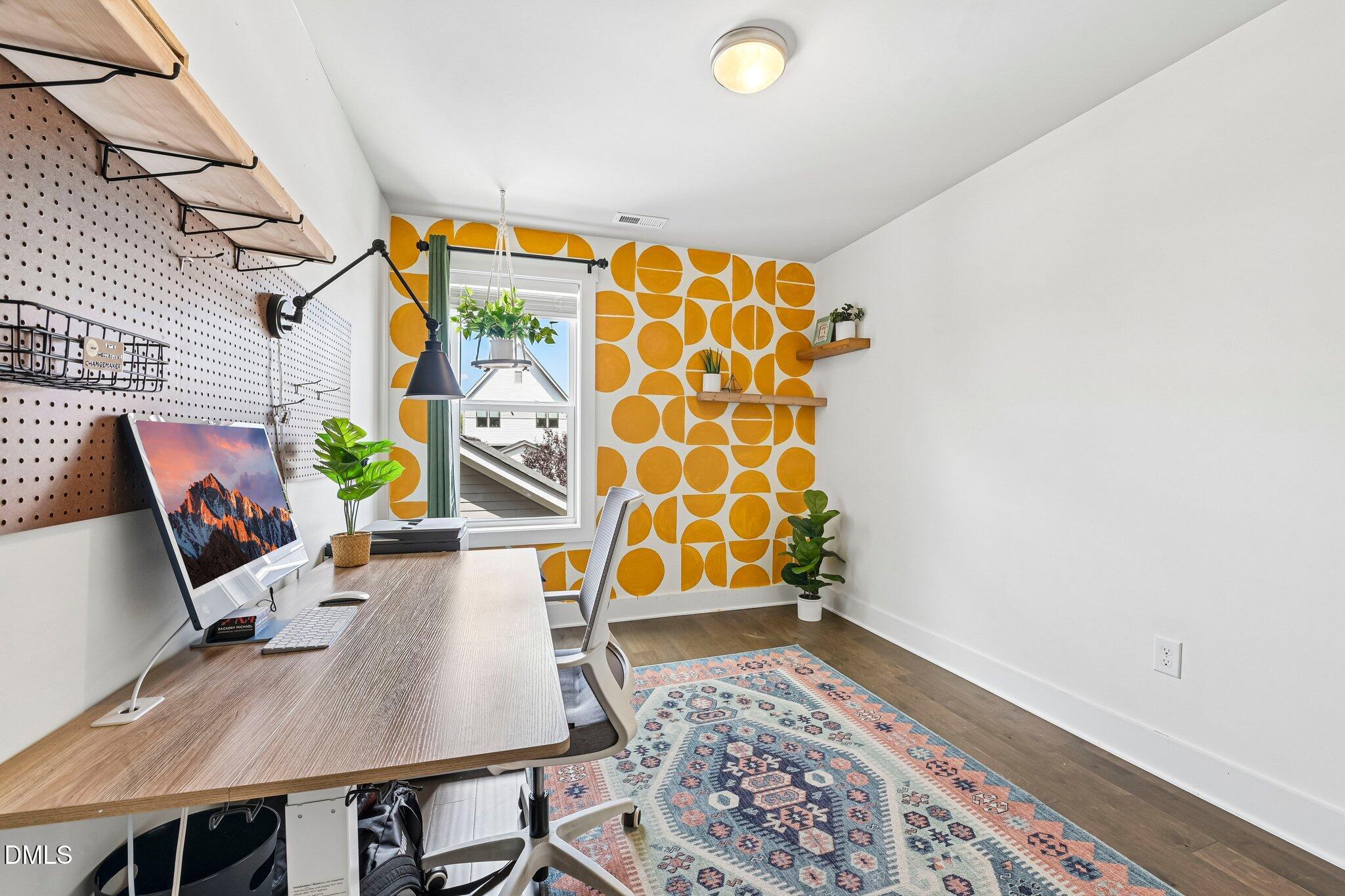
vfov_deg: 81.2
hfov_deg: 104.3
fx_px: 523
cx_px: 672
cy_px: 448
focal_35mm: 14
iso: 200
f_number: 9
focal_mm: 14
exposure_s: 1/13
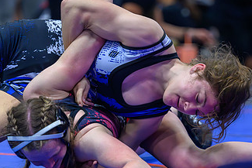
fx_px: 2409
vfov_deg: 4.0
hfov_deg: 6.0
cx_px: 111
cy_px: 108
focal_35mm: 344
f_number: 2.8
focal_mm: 170
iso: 9000
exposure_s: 1/640
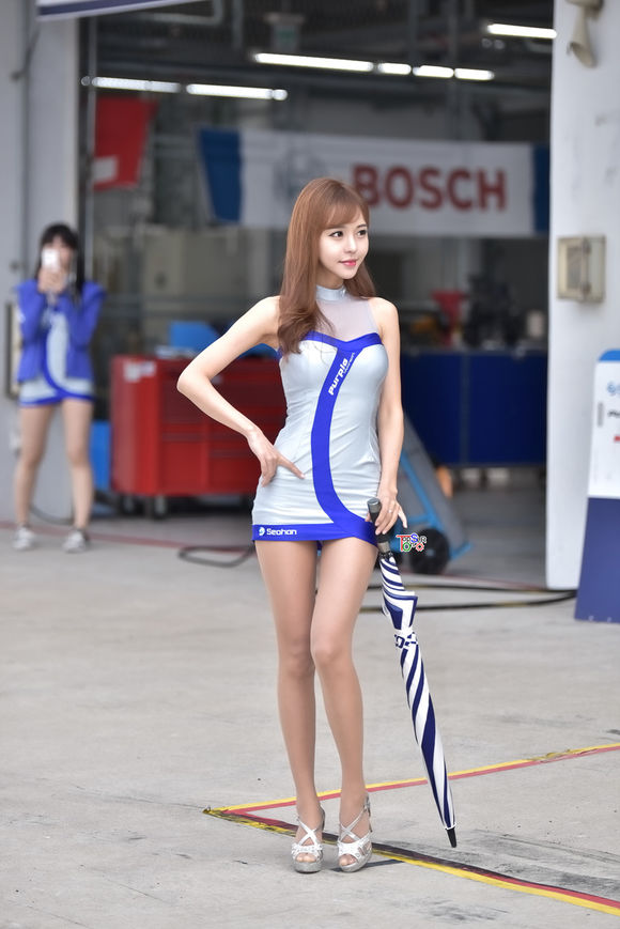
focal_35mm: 122
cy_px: 464
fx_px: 3149
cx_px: 310
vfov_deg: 16.8
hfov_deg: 11.2
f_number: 2.8
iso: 100
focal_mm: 122
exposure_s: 1/250
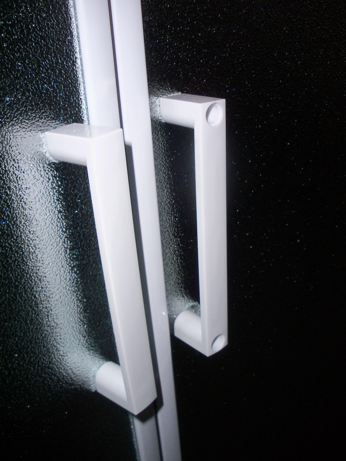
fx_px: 506
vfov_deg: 49.0
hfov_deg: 37.7
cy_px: 230
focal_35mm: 38
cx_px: 173
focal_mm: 6.3
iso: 200
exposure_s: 1/60
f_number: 3.5
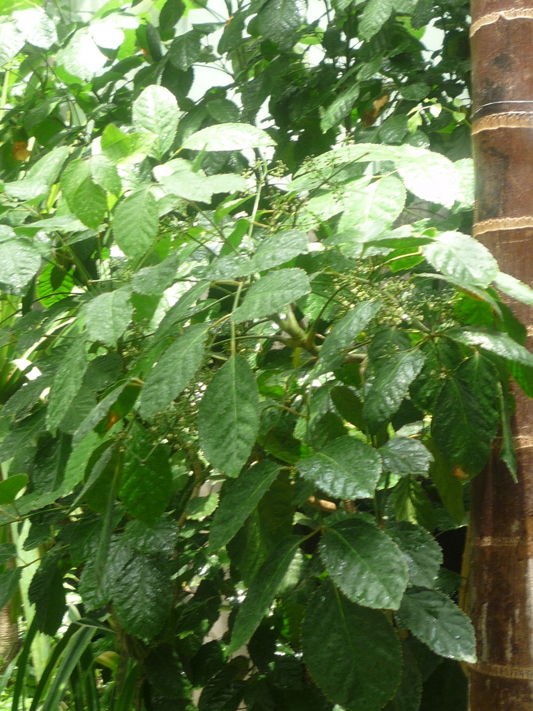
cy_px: 356
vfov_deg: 36.2
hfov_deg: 27.5
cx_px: 266
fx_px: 1088
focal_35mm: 53
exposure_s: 1/60
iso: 100
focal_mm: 5.2
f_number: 3.3
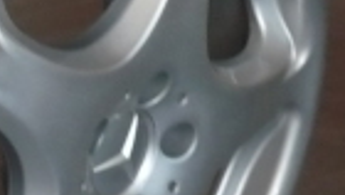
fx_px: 2005
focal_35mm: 219
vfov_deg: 5.5
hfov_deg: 9.5
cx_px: -224
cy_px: 289
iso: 250
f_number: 3.5
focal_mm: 9.1
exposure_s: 1/30
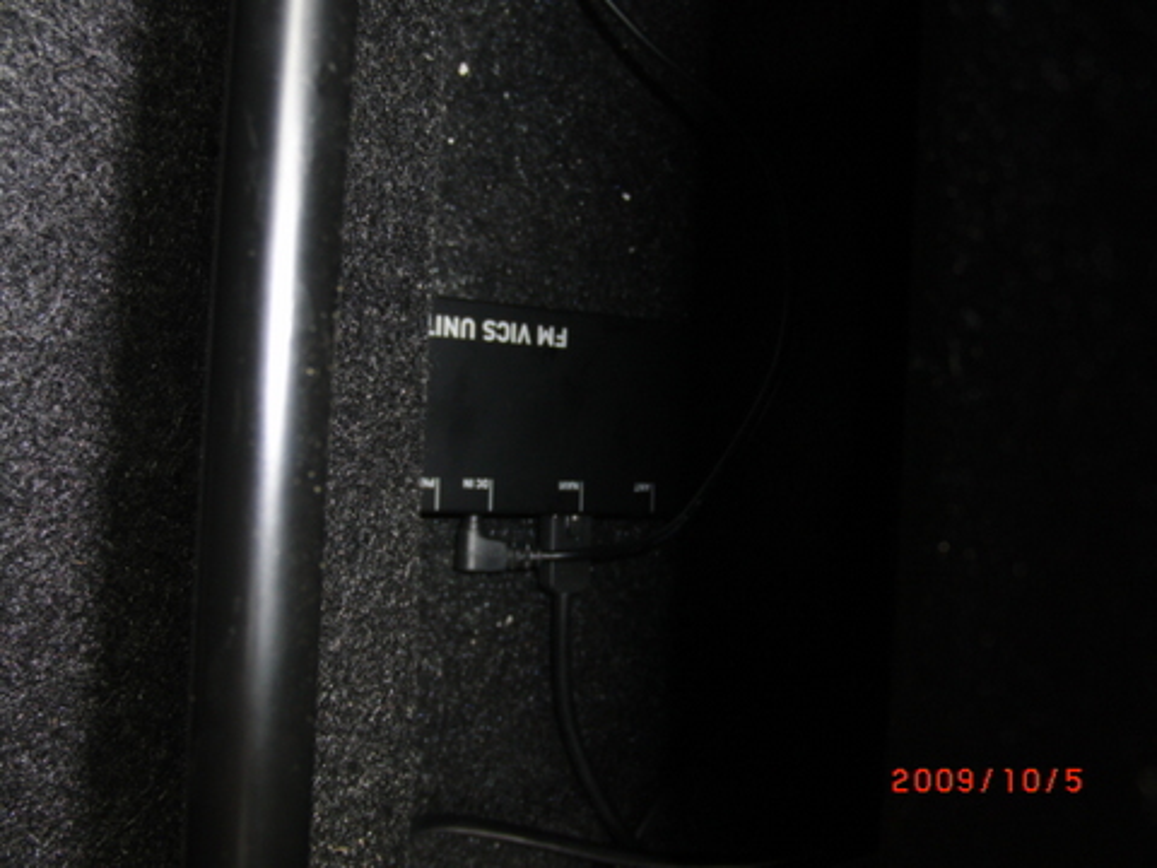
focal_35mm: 37
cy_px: 434
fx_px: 1237
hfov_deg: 50.1
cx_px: 578
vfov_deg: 38.7
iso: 100
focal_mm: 6.42
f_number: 3.6
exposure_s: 1/25
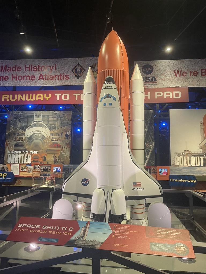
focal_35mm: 26
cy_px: 137
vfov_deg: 67.3
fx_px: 206
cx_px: 103
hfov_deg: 53.1
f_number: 1.6
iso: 200
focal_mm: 4.2
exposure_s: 1/60
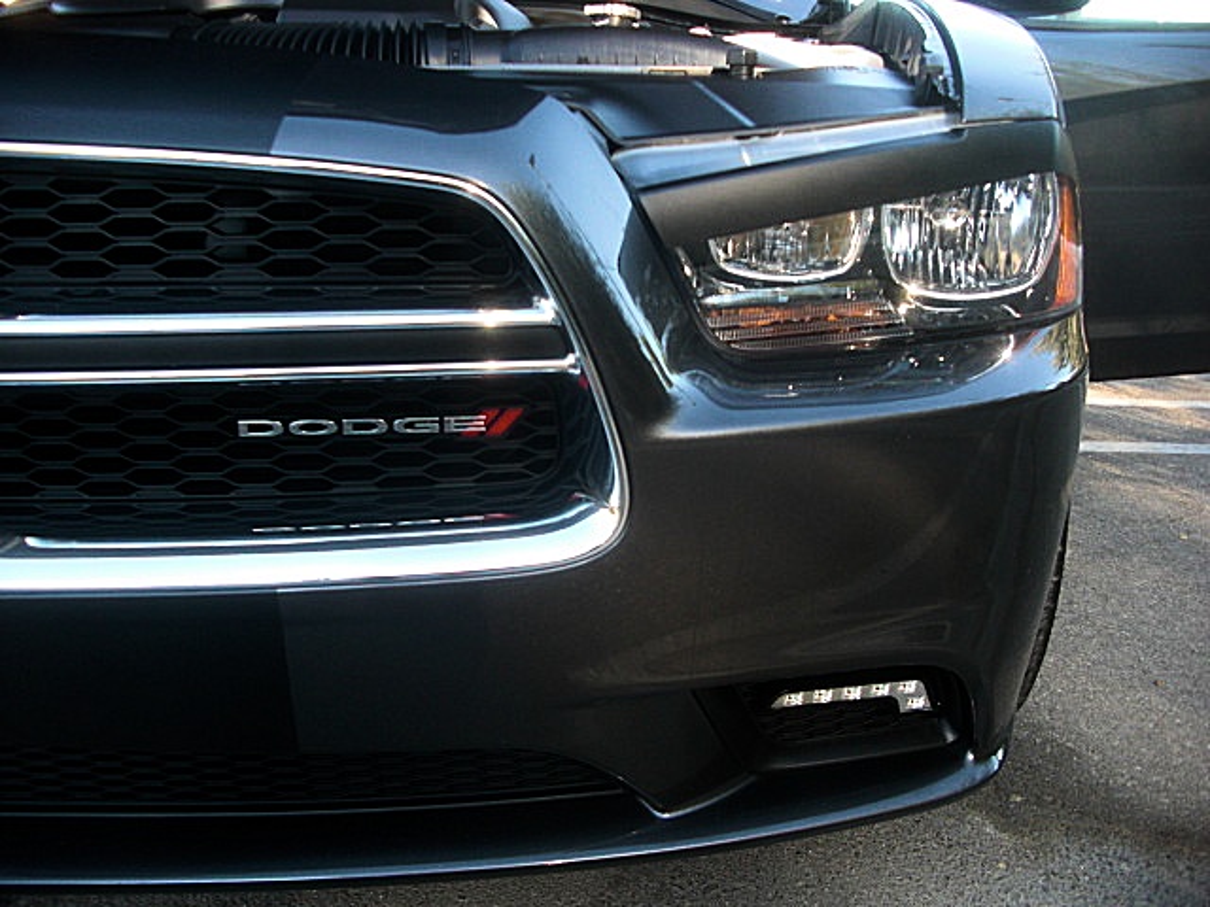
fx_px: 1258
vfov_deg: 39.7
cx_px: 605
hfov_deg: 51.4
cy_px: 454
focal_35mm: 36
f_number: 2.8
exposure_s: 1/100
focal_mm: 6.3
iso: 100
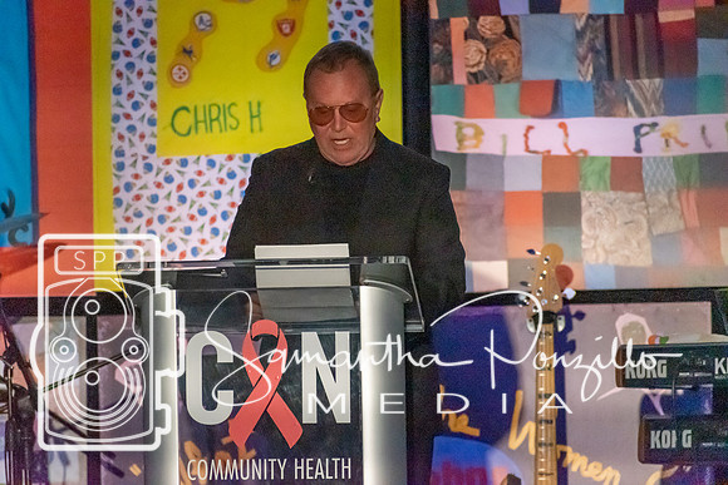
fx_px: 7281
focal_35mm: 360
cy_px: 242
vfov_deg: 3.8
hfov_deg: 5.7
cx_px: 364
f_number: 6
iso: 12800
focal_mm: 240
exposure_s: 1/500
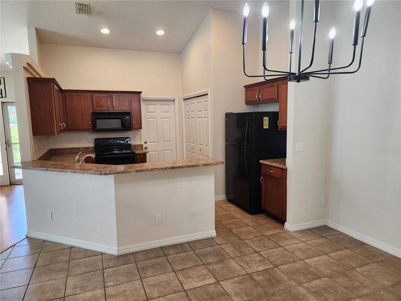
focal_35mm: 23
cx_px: 200
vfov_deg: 58.9
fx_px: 266
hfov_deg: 73.9
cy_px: 150
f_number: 1.8
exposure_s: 1/120
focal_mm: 6.4
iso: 200
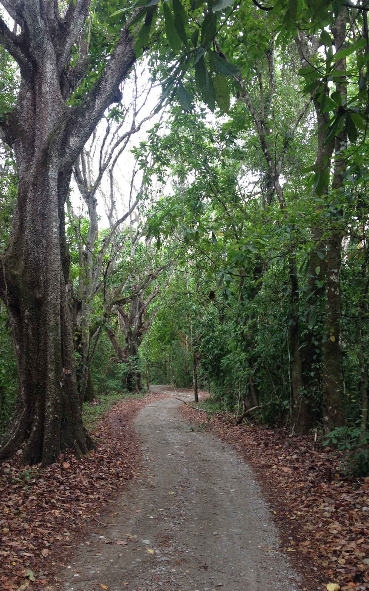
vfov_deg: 51.5
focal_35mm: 38
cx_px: 145
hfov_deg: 33.5
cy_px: 297
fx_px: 612
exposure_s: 1/60
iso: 50
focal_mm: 4.28
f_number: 2.4
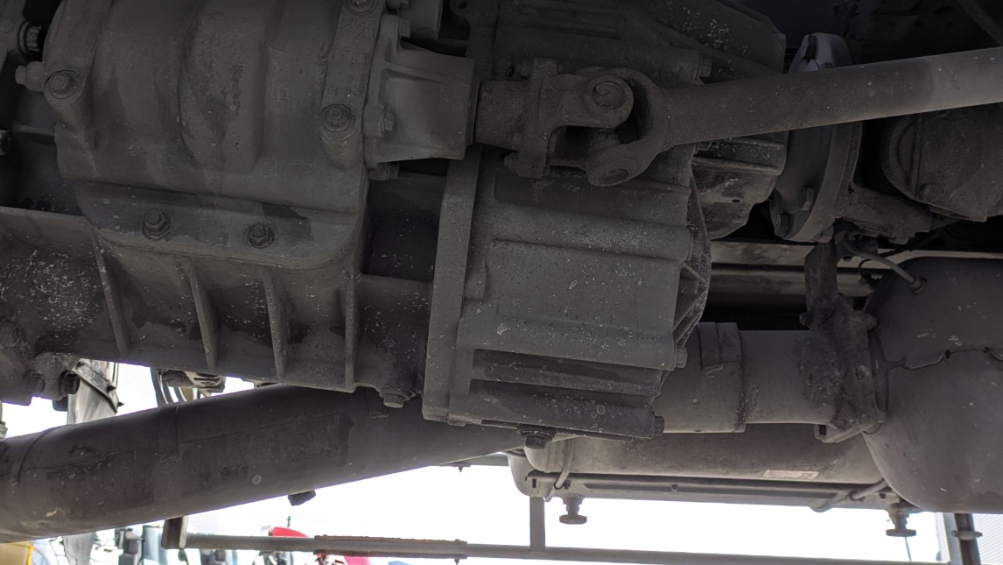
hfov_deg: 52.7
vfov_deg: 31.0
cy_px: 200
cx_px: 450
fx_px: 1011
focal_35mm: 38
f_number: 1.89
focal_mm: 5.43
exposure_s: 1/274
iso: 34
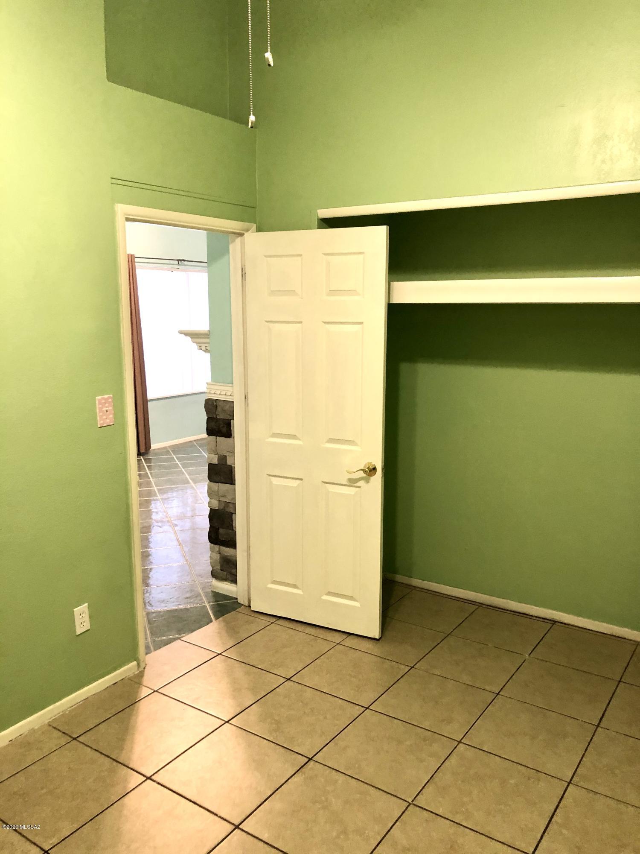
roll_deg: +0.0
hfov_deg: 49.7
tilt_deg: -8.8
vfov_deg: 63.4
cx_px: 320
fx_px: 690
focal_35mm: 28
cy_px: 427
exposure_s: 1/15
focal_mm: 3.99
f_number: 1.8
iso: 80
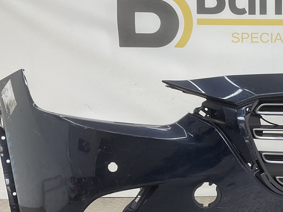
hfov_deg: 30.0
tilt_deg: -8.7
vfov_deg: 23.8
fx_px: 499
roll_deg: +0.3
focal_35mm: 61
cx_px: 268
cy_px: 152
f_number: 1.8
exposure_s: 1/100
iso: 20
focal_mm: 3
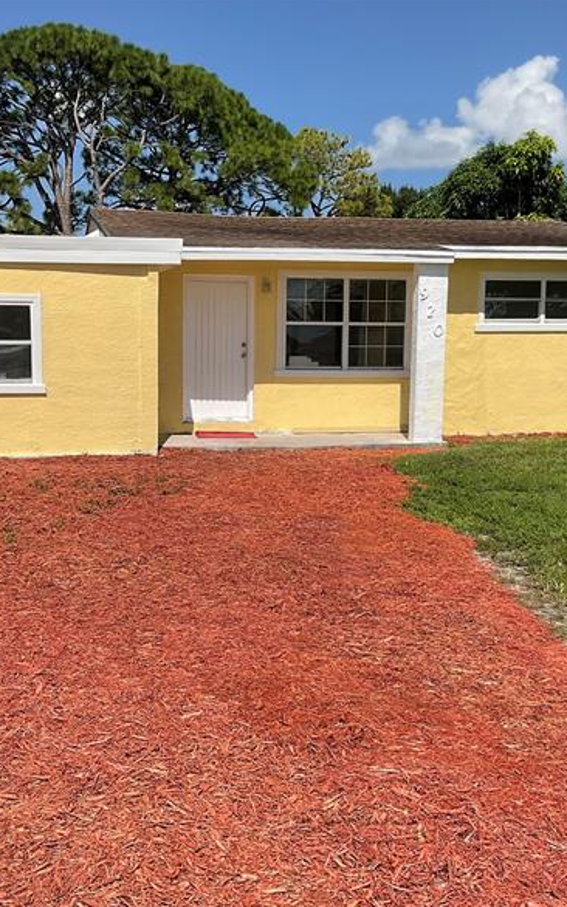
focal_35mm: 42
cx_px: 229
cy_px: 455
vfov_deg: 47.2
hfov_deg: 30.5
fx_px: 1039
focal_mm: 3
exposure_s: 1/3322
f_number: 1.8
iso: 16
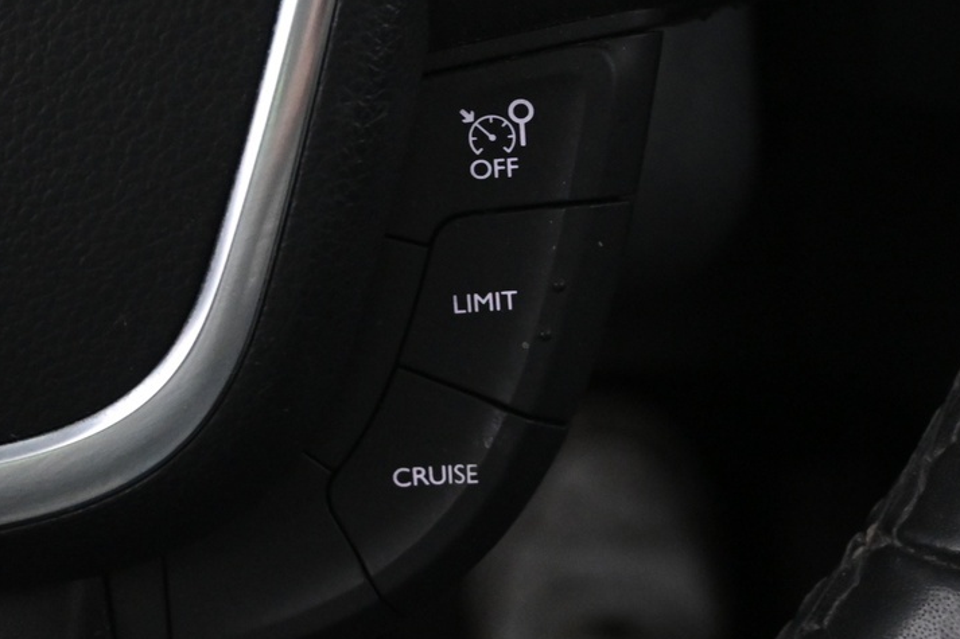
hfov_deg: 26.2
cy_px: 67
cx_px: 668
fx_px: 2045
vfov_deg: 17.5
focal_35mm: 77
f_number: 4
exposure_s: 1/40
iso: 2800
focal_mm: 22.5
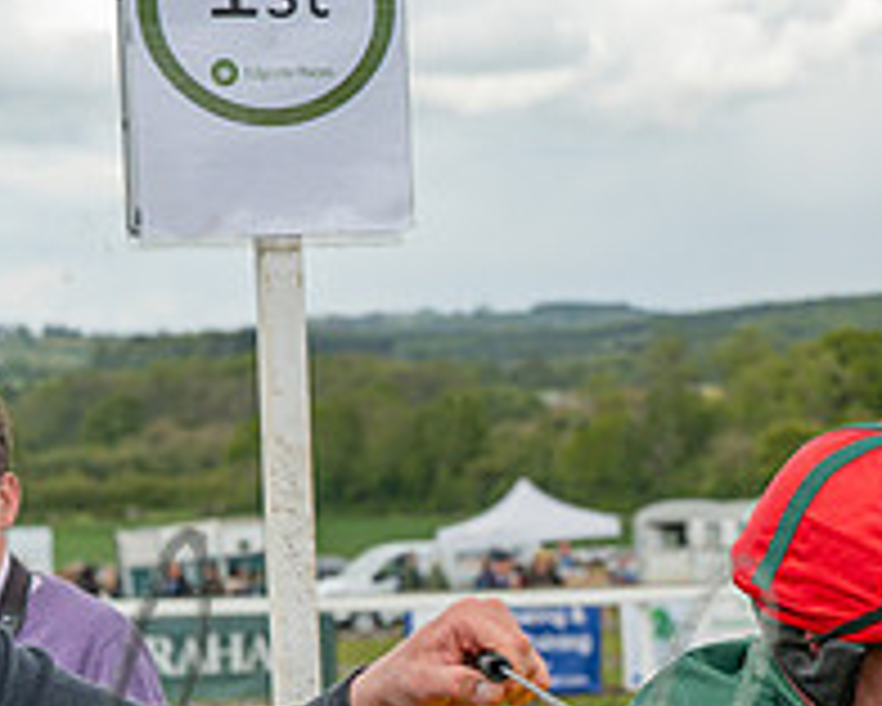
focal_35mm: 191
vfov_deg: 8.0
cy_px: 868
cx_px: 1028
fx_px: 4988
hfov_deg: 10.0
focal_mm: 59
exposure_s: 1/1100
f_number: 5
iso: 400
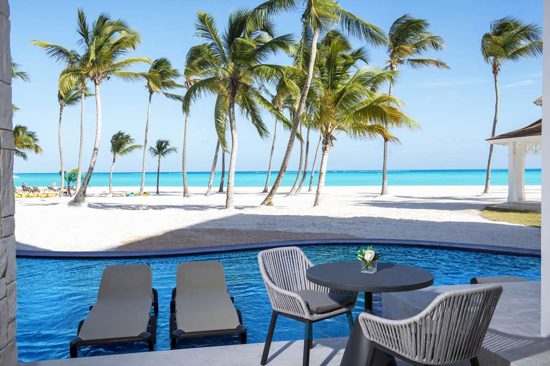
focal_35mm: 32
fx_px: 489
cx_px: 275
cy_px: 183
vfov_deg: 41.1
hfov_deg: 58.7
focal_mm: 32
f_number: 10
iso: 40
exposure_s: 1/60
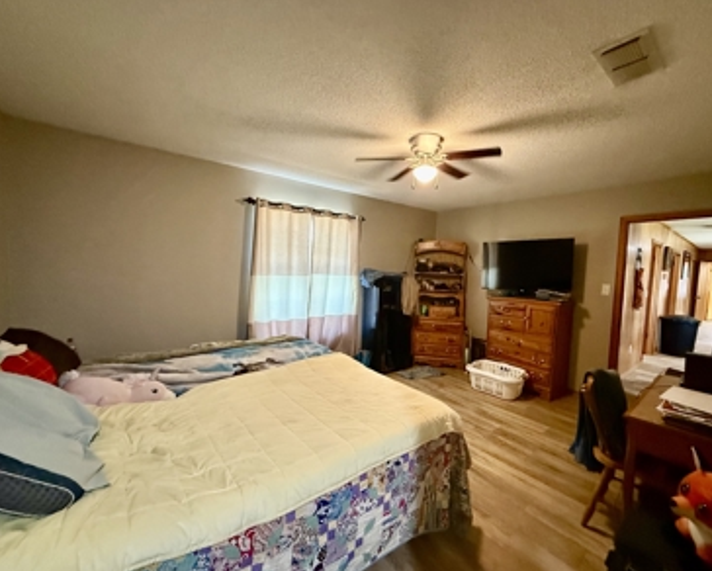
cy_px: 289
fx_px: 316
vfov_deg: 84.1
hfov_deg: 96.6
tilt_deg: -4.0
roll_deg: -2.1
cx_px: 378
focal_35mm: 15
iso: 640
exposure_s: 1/60
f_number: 2.2
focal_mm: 2.22
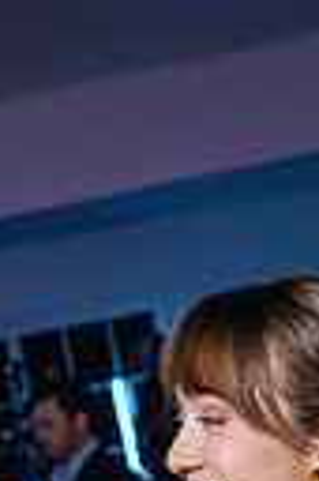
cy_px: 778
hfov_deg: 11.1
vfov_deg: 15.1
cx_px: 195
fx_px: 1639
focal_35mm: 123
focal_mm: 35
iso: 800
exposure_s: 1/100
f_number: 4
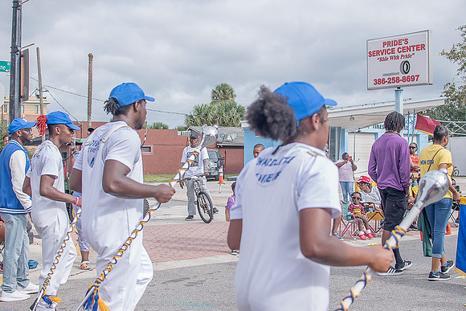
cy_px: 156
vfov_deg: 26.0
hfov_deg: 38.2
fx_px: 673
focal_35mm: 52
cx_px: 233
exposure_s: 1/500
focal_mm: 35
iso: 100
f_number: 4
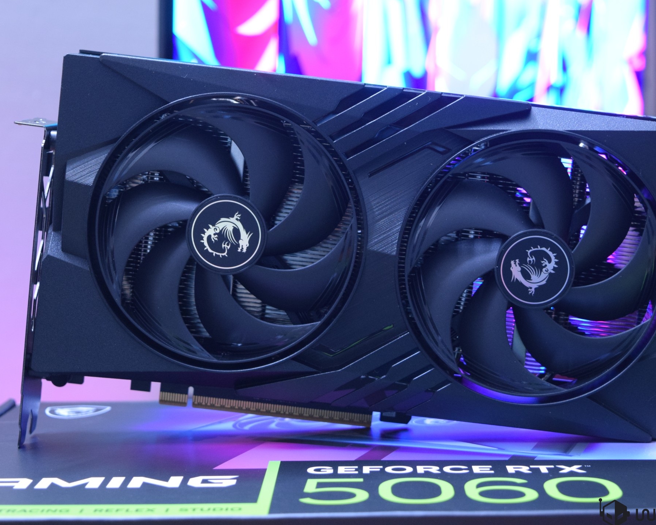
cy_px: 263
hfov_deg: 24.9
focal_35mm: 77
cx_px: 366
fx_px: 1487
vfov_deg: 20.0
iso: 1600
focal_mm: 45
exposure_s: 1/8
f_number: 7.1
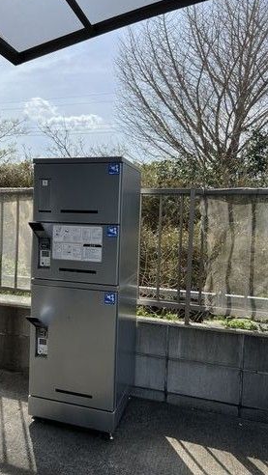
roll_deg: -0.7
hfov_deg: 39.7
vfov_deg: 66.0
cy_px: 233
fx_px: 366
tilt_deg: -1.9
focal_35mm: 29
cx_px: 86
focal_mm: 5.7
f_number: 1.5
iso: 50
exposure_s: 1/5587
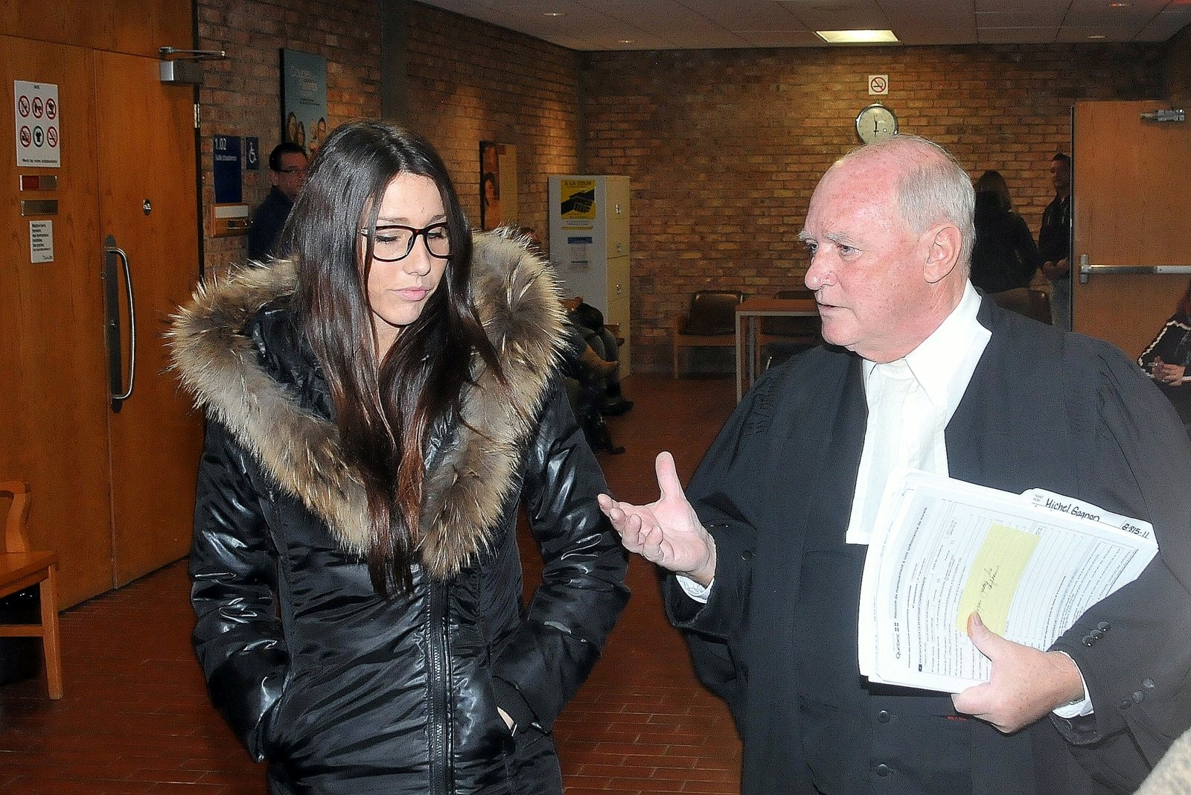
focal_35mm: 33
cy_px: 398
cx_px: 596
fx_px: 1092
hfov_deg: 57.2
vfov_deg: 40.0
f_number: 7.1
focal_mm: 22
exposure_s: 1/60
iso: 800
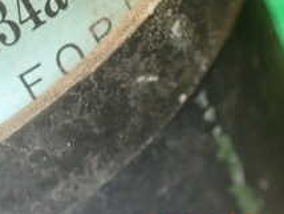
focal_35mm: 84
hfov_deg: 22.9
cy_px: -54
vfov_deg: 16.7
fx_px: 690
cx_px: 49
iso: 1000
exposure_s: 1/30
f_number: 2.3
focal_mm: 5.4
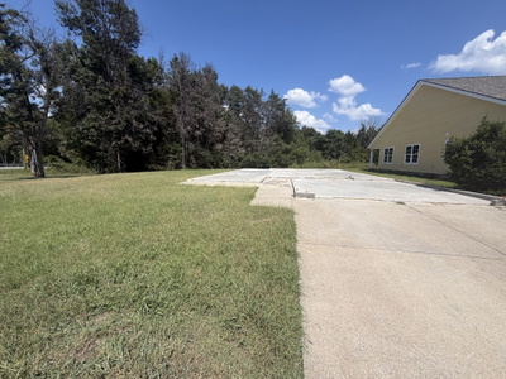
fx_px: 205
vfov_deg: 85.7
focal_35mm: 14
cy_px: 190
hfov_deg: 102.1
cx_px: 253
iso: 20
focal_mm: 2.22
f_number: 2.2
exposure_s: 1/1001
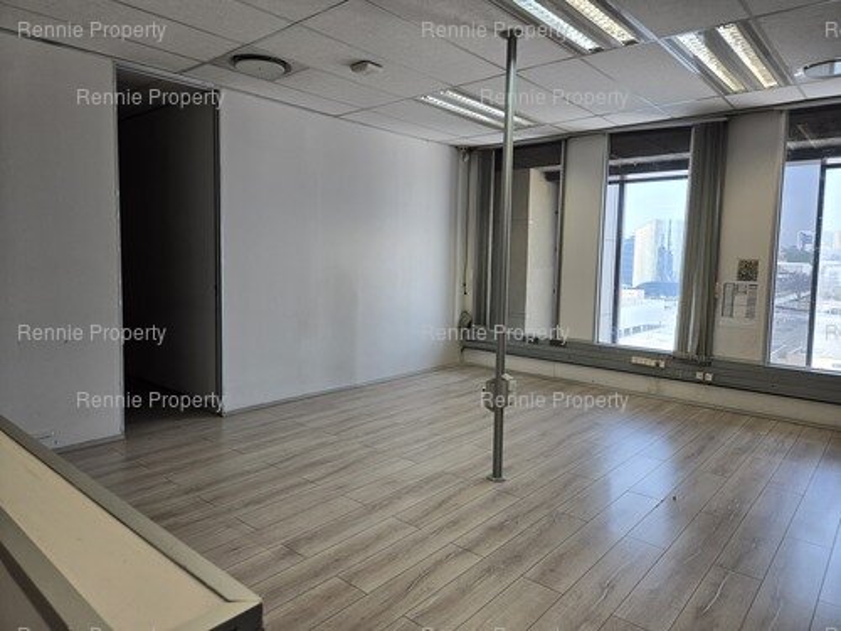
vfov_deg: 58.9
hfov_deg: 73.9
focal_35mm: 23
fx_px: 559
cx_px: 420
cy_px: 316
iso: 25
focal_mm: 5.4
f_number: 1.8
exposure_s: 1/115
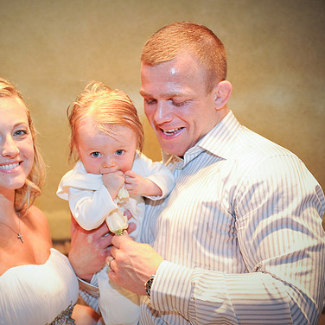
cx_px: 110
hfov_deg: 28.9
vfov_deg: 29.1
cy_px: 162
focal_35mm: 59
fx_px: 627
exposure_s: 1/100
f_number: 2.8
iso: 3200
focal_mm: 45
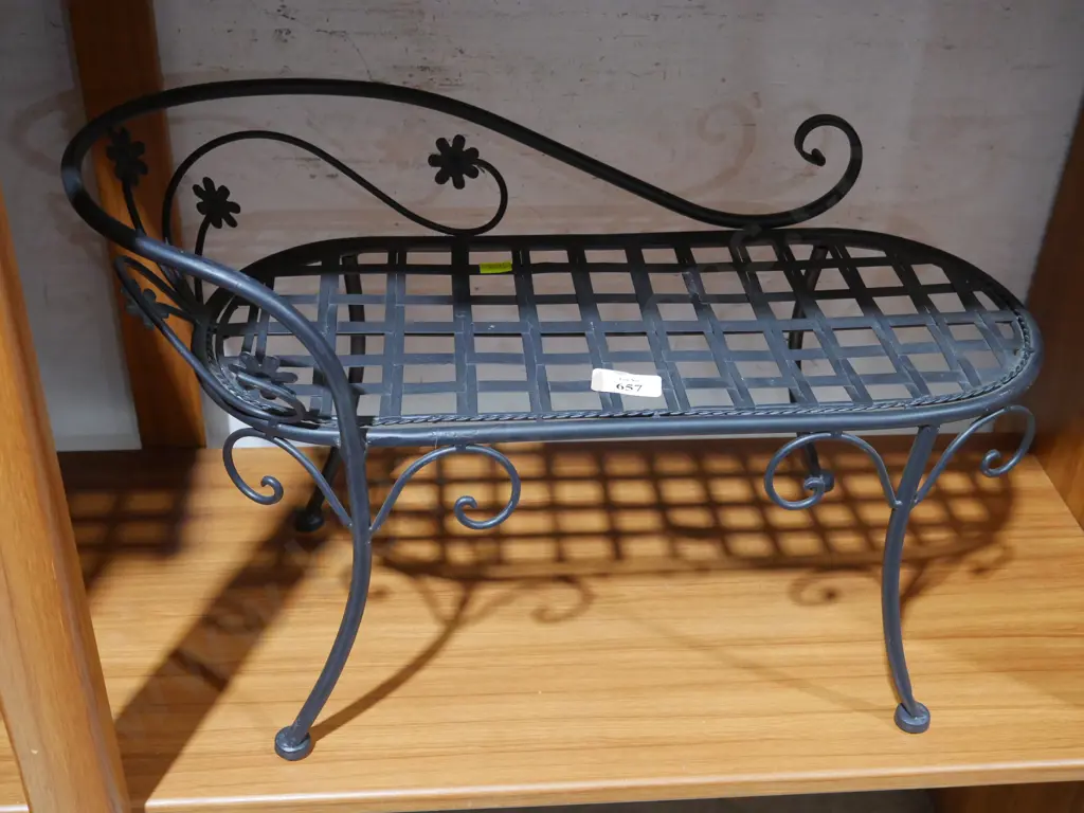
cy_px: 406
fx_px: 1315
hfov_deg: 44.8
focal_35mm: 42
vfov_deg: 34.3
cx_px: 542
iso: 2000
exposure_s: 1/60
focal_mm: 21
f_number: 4.6
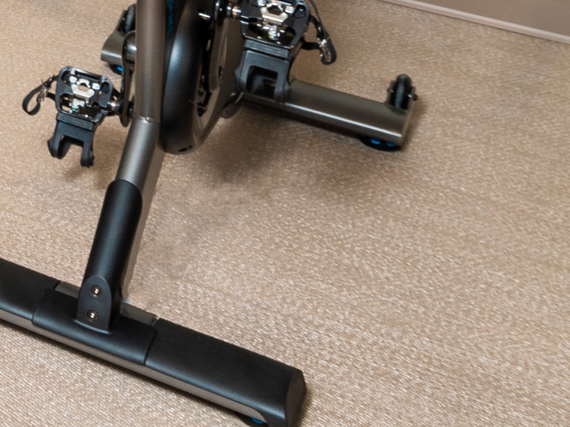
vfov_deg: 13.4
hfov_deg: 15.1
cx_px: -653
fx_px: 1613
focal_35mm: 98
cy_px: -362
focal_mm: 22
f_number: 8
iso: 400
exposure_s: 1/100
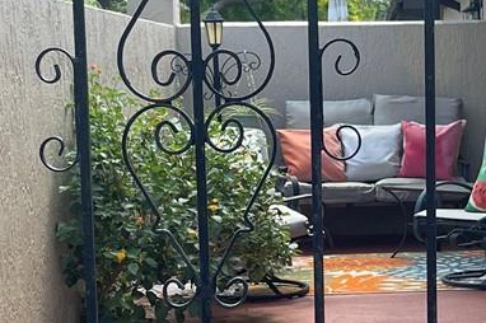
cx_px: 366
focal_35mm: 109
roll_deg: +0.8
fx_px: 1470
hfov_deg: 18.6
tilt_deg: -12.0
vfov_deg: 12.4
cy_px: 328
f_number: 1.6
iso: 32
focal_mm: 5.1
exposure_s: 1/713
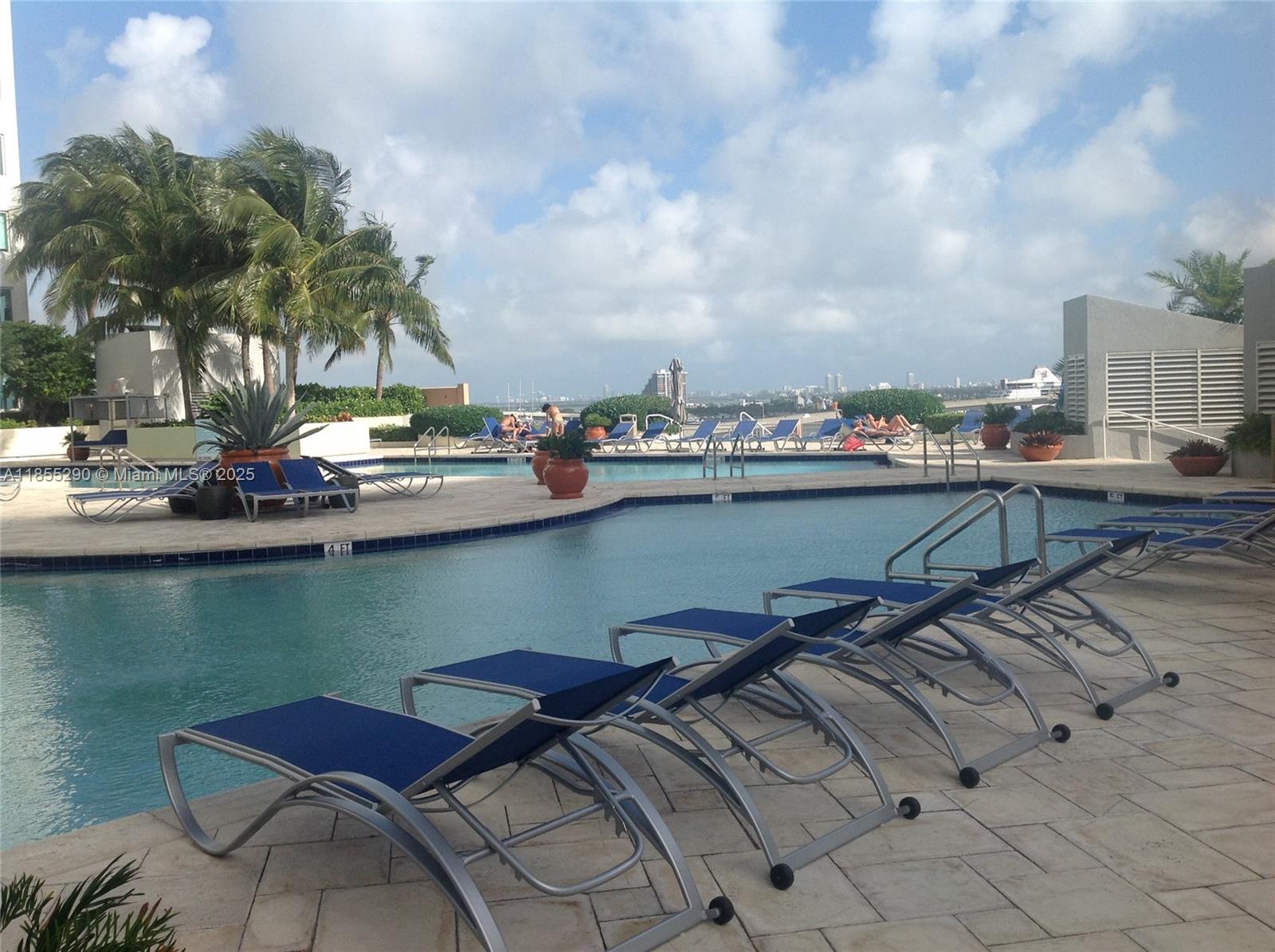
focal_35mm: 35
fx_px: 1287
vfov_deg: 40.6
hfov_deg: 52.7
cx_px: 638
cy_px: 476
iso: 50
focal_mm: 4.28
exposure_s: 1/2016
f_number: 2.4
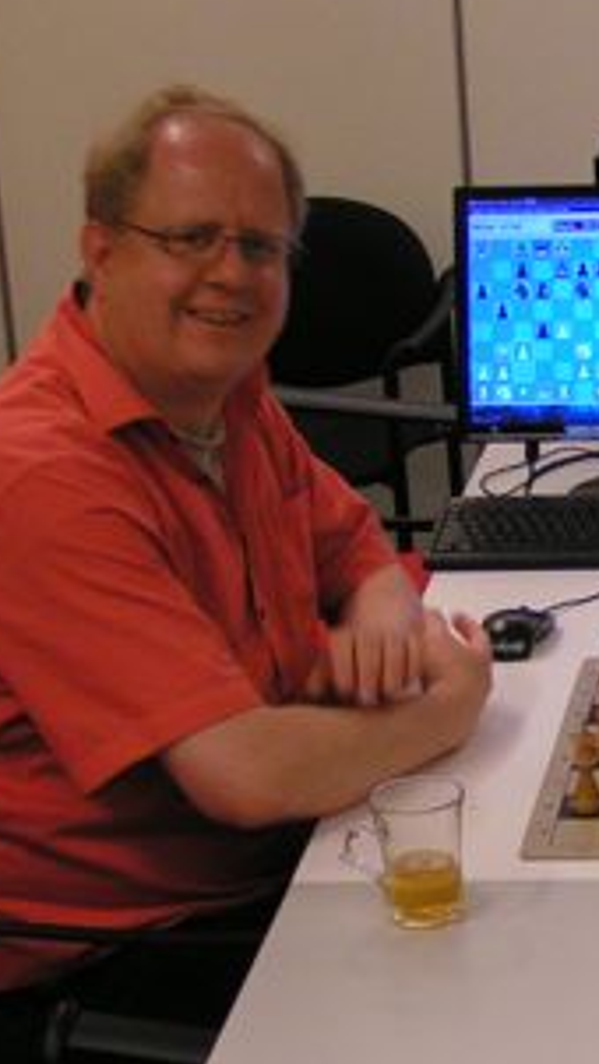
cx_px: 846
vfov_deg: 20.5
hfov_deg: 11.3
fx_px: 2935
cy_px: 564
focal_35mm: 104
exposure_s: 1/50
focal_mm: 6.9
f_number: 2.8
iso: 125
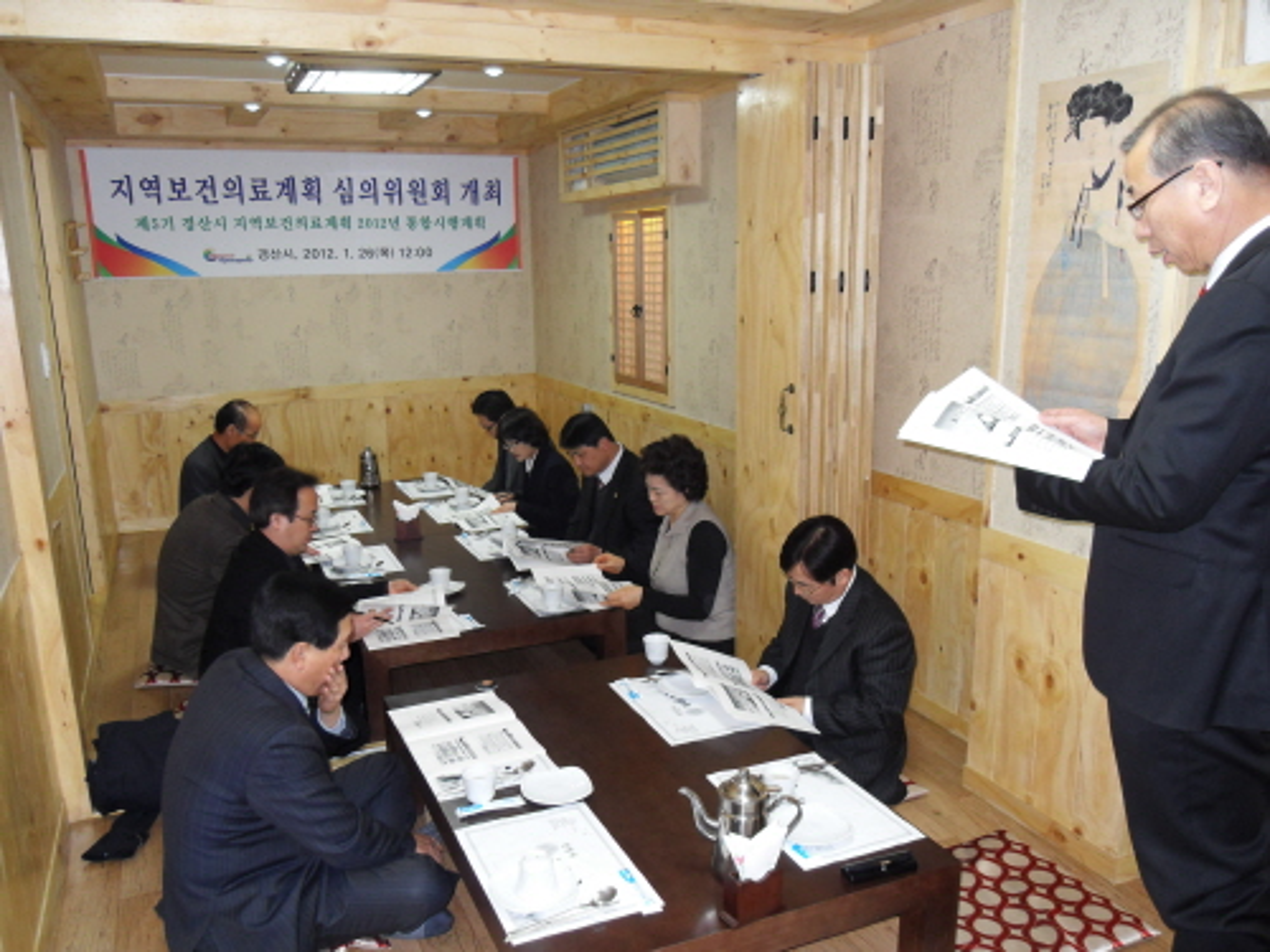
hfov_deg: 63.4
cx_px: 635
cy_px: 476
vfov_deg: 49.7
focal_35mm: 28
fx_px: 1027
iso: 200
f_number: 2.8
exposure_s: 1/45
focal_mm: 6
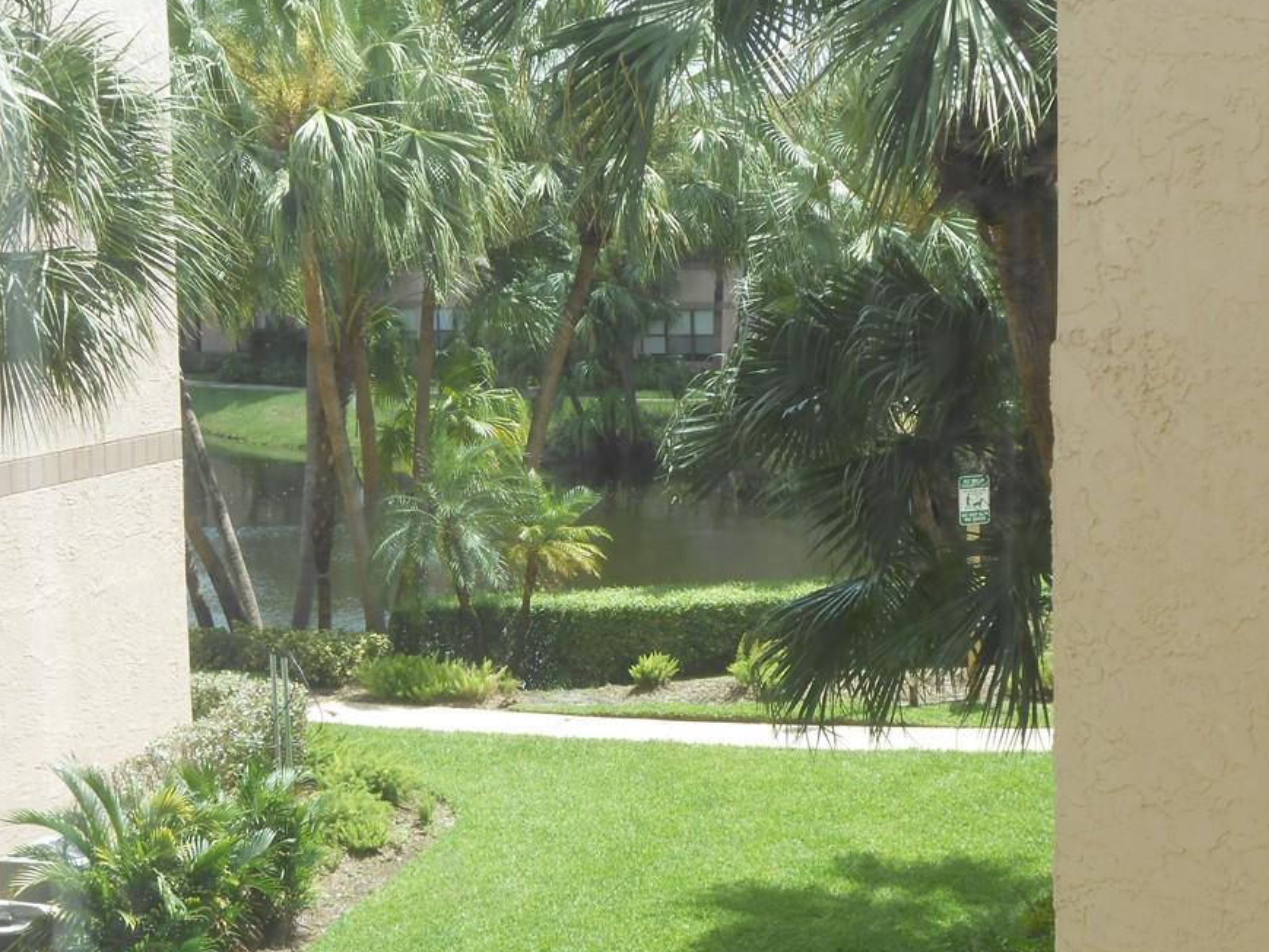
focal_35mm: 66
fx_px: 2420
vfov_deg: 22.3
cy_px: 445
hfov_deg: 29.4
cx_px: 593
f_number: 5.2
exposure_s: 1/200
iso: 80
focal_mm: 10
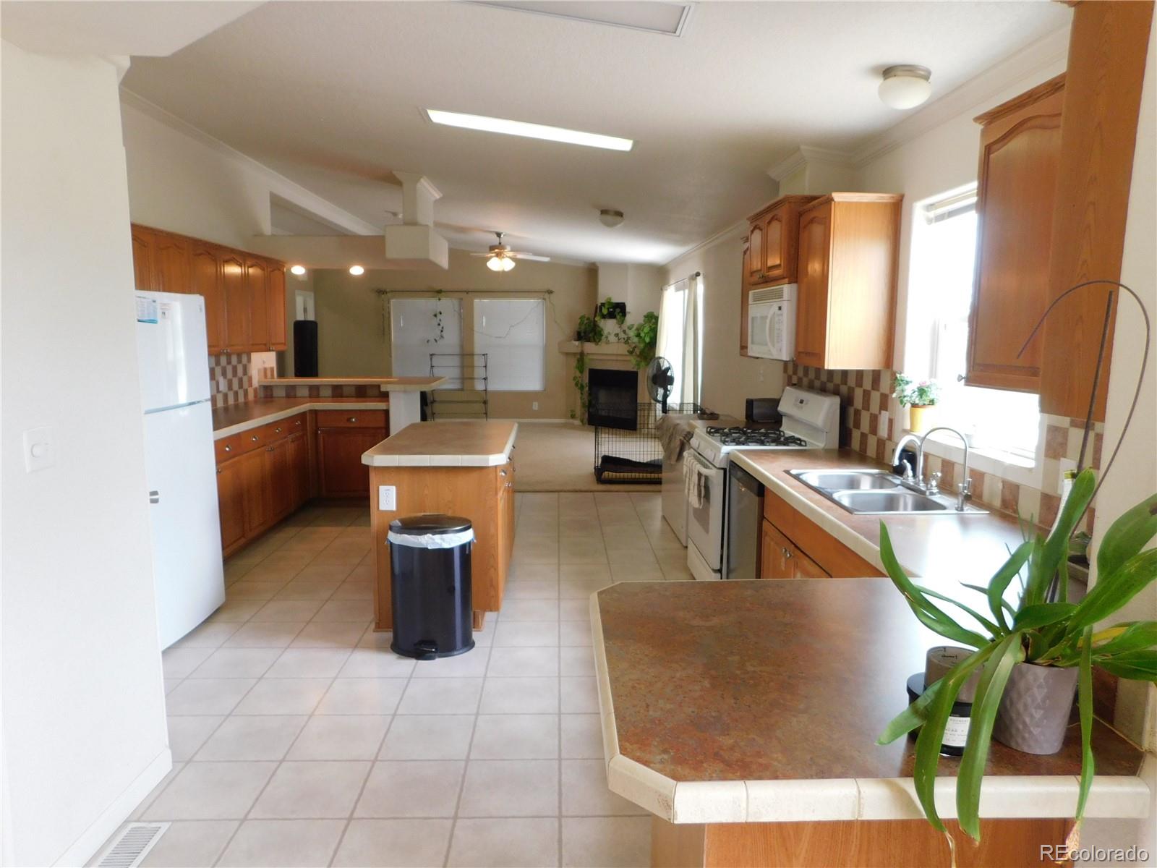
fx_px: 769
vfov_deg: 58.9
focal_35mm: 23
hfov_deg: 73.9
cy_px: 434
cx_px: 578
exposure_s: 1/30
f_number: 3
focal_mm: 4
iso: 200
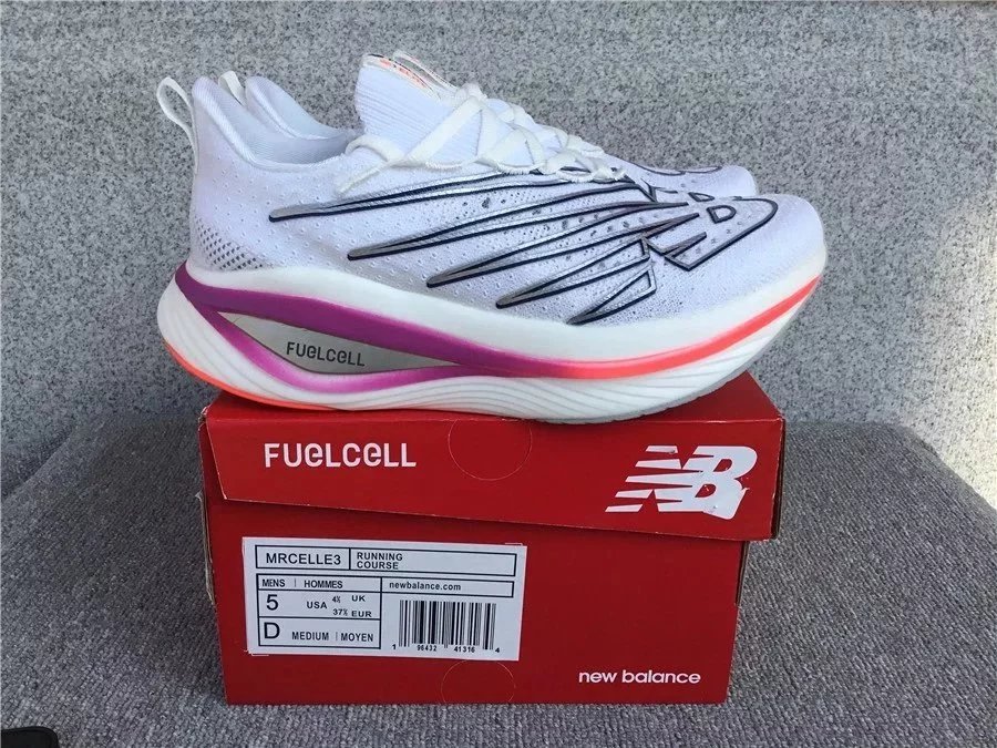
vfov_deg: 45.4
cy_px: 374
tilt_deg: -19.1
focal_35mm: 31
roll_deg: -0.4
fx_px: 893
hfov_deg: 58.4
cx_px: 498
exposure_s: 1/673
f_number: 2.4
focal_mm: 3.3
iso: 25
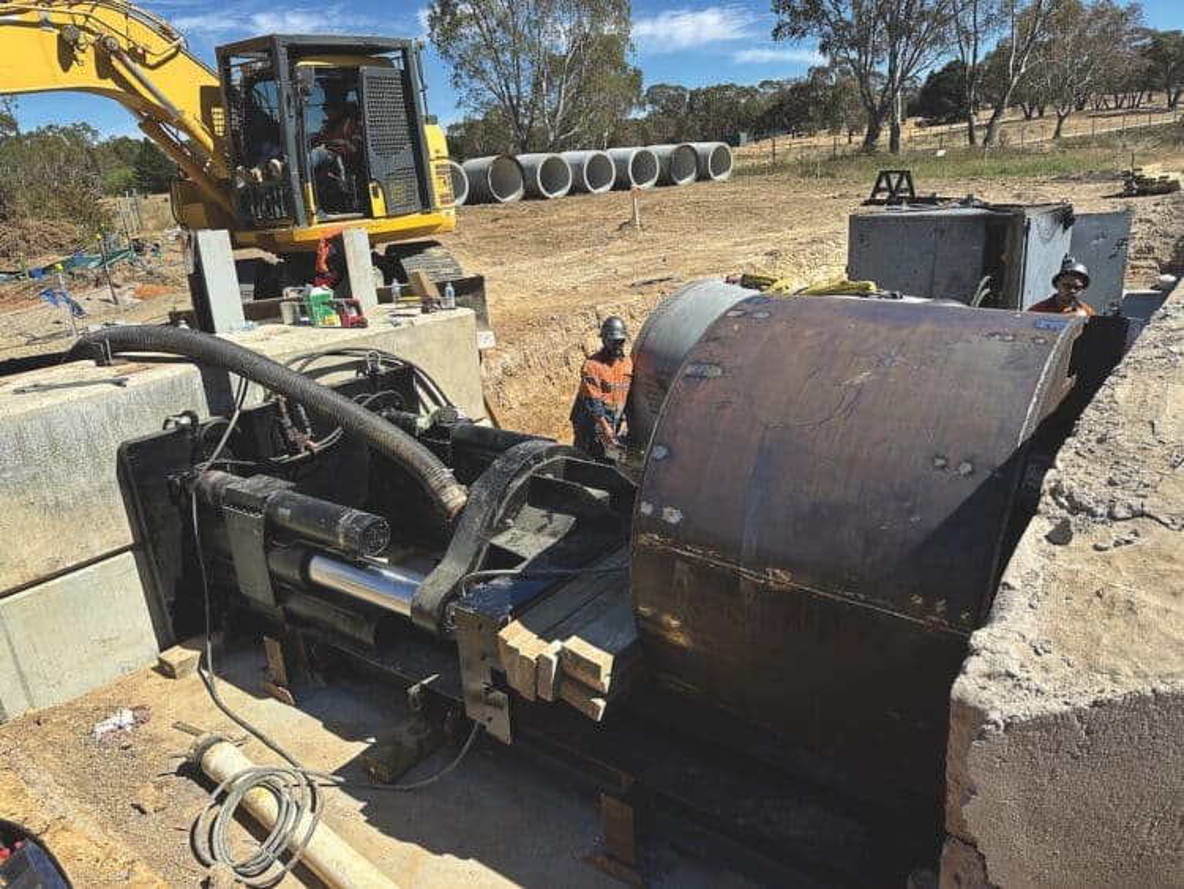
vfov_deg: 56.8
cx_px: 592
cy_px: 444
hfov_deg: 71.6
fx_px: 821
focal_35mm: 24
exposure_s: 1/3472
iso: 80
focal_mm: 6.86
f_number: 1.78
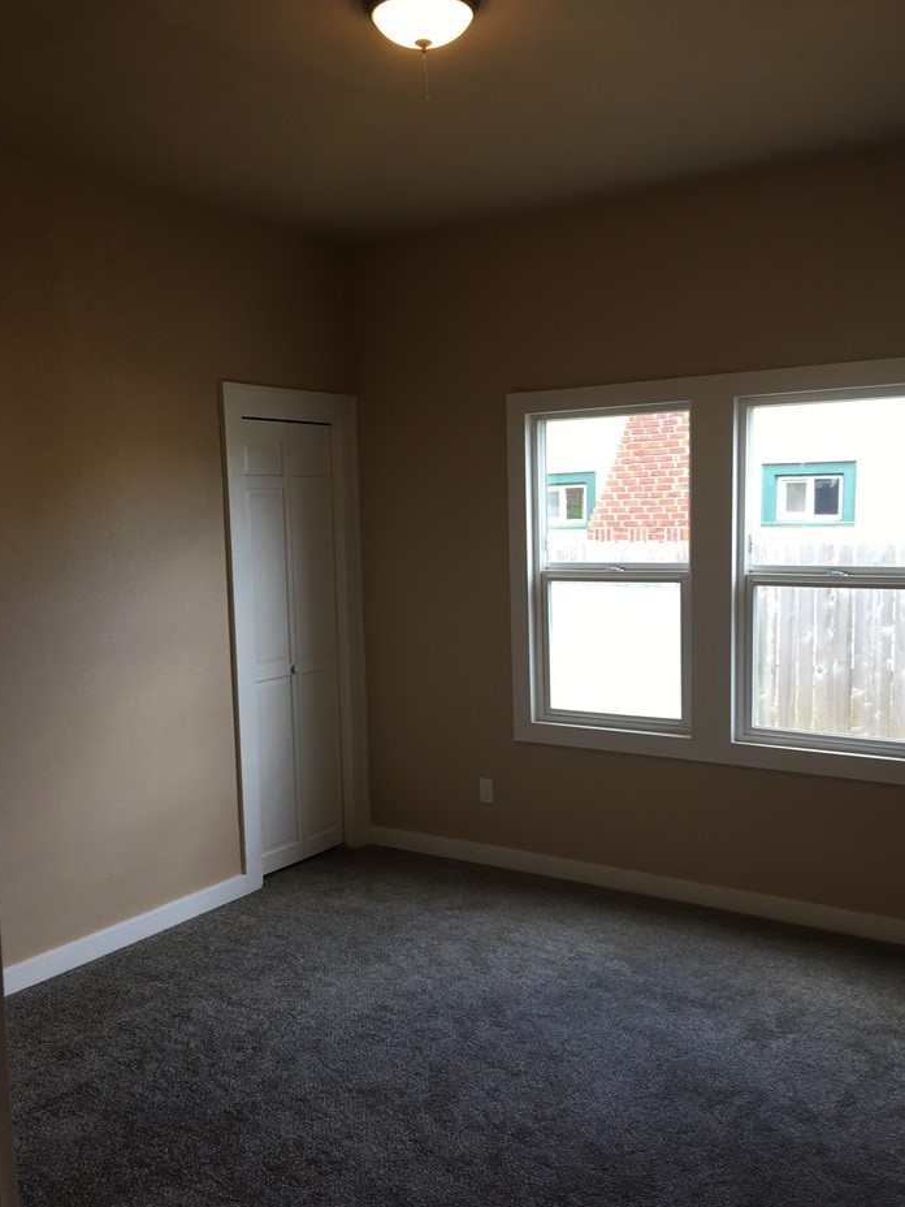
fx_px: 1115
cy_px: 644
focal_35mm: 32
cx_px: 469
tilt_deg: -4.5
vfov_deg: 56.8
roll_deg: +1.0
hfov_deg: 44.2
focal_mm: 4.15
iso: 25
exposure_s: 1/60
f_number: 2.2
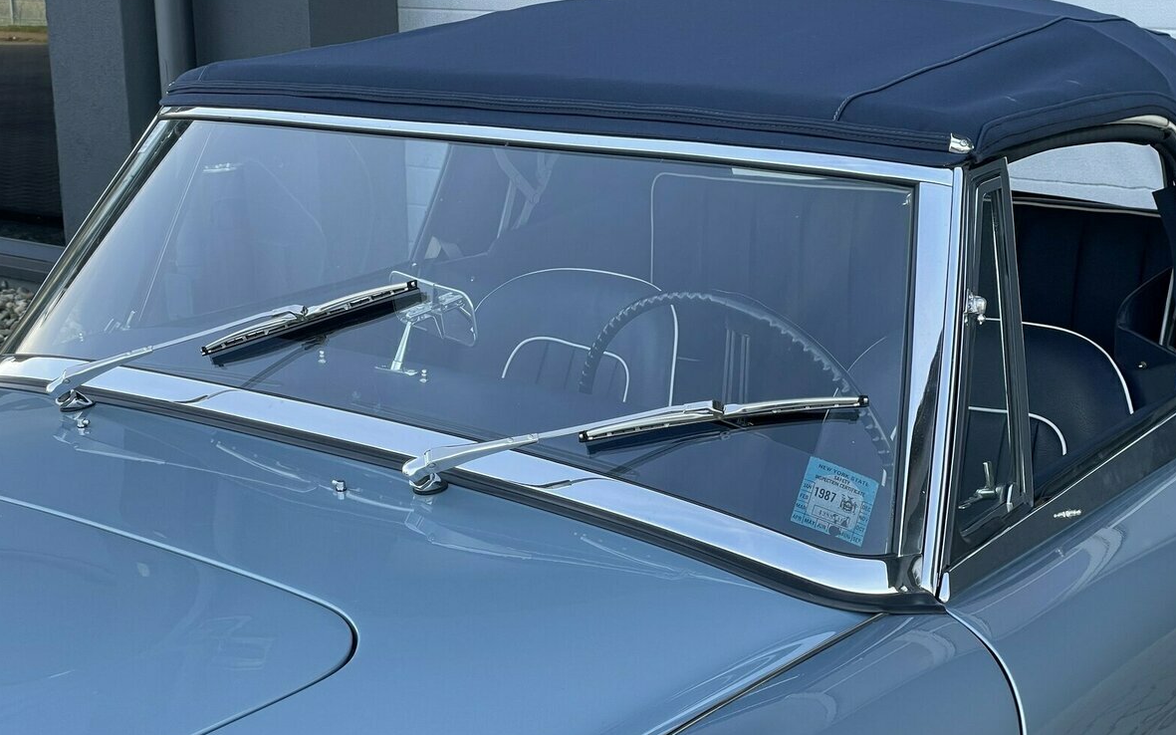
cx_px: 592
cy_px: 364
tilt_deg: -13.9
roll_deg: +1.0
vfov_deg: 23.1
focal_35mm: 56
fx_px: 1795
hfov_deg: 36.3
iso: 25
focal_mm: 6
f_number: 2
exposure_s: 1/99
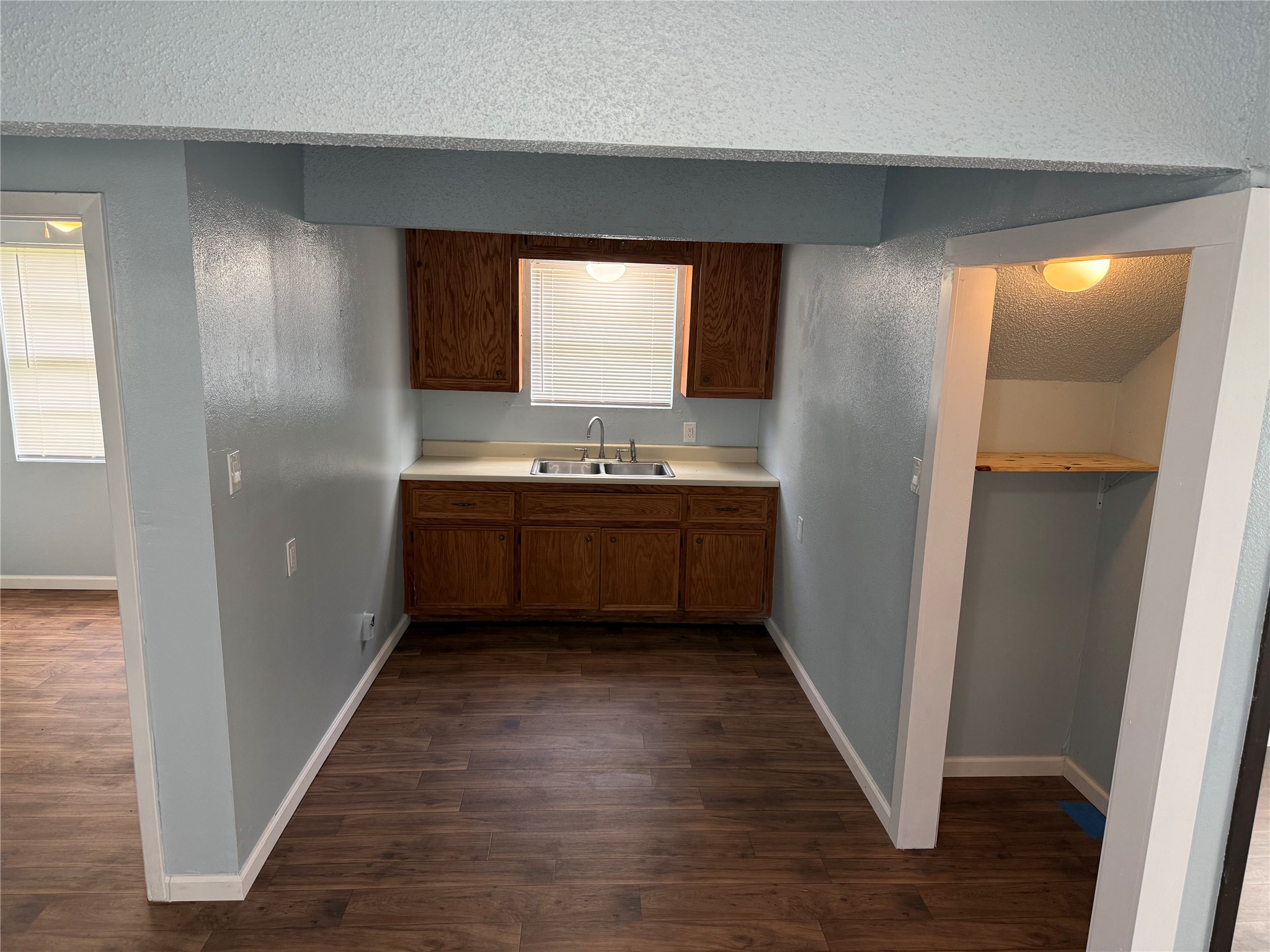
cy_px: 476
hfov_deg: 71.6
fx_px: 881
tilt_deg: -11.2
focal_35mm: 24
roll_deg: -1.7
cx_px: 635
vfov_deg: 56.8
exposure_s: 1/121
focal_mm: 6.76
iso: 200
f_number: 1.78
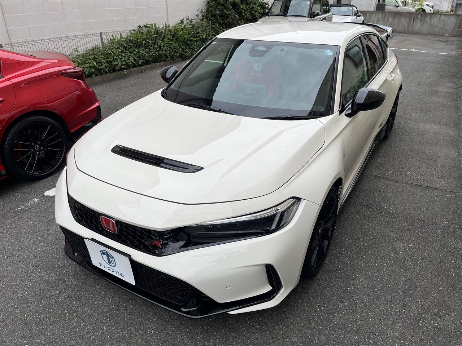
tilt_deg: -26.9
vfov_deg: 53.1
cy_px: 173
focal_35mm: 26
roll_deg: +0.4
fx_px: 347
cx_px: 231
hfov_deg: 67.3
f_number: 1.6
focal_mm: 5.1
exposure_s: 1/1355
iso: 50
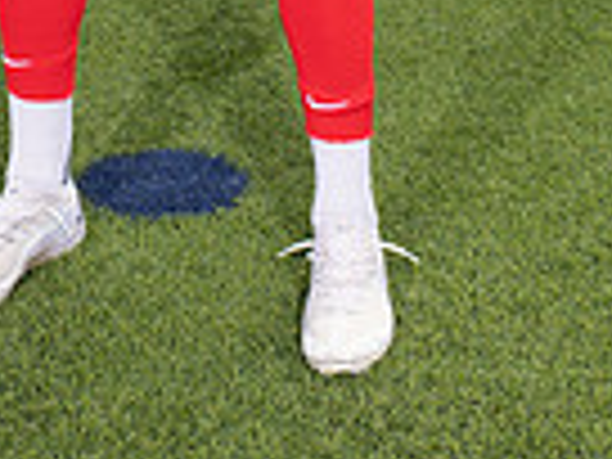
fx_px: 2139
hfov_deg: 16.2
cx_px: 158
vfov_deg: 11.0
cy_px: -490
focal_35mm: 121
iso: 125
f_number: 7.1
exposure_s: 1/400
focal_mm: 38
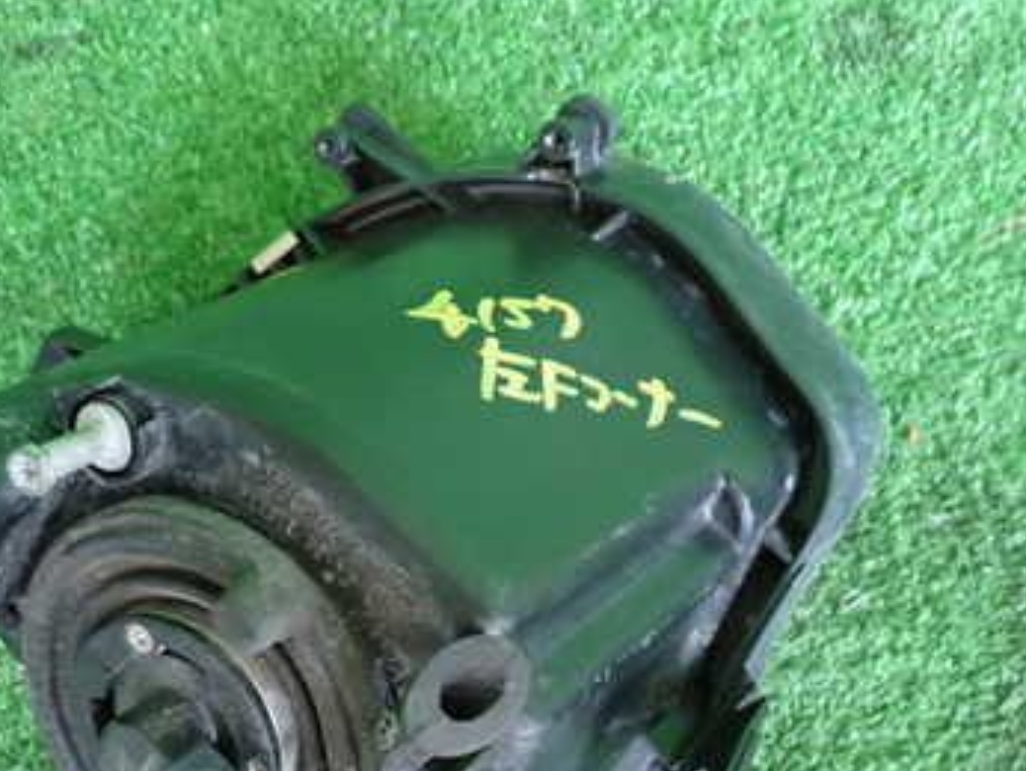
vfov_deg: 27.3
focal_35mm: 52
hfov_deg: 36.2
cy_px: 661
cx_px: 302
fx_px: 1542
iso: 500
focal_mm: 5.4
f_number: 2.3
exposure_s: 1/30
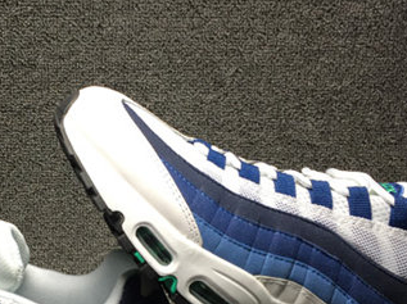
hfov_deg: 29.7
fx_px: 752
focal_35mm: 64
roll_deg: -1.3
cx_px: 94
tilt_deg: -21.6
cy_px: 292
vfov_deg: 22.2
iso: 40
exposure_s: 1/100
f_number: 2.2
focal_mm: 4.15
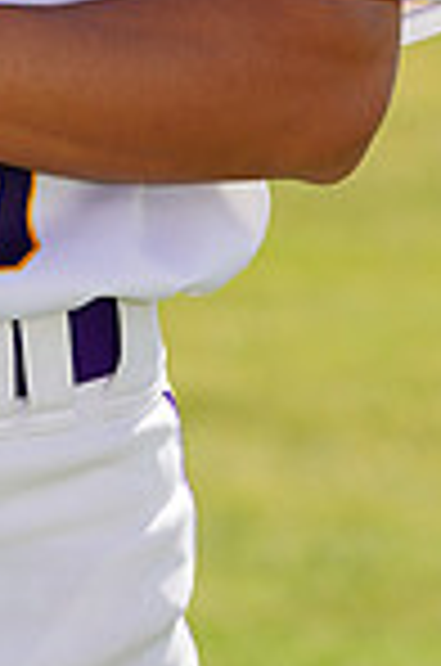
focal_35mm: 911
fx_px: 16817
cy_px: -508
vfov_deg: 2.3
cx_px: -180
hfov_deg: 1.5
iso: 100
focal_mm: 232
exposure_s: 1/250
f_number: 8
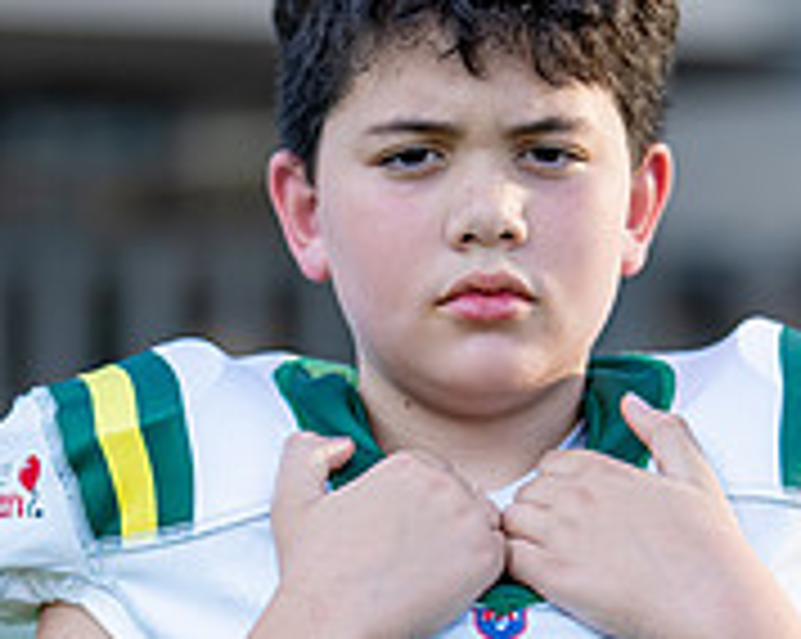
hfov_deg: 8.7
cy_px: 590
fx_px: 5281
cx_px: 561
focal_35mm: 223
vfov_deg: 6.9
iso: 100
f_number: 1.2
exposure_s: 1/3200
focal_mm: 50
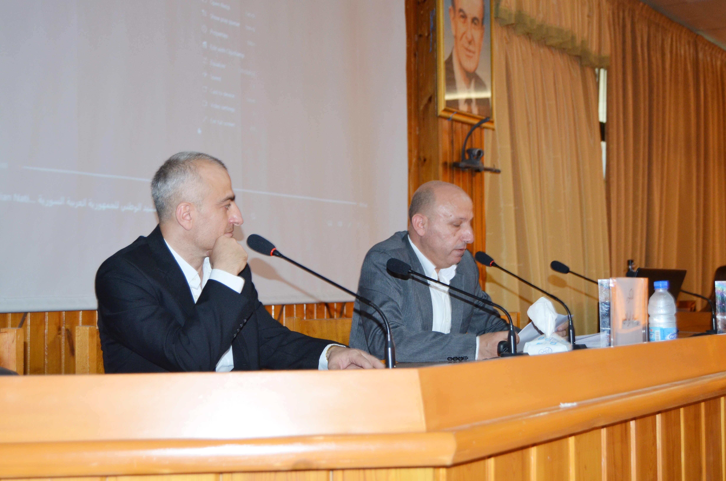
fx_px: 1147
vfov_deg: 23.7
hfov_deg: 35.1
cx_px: 363
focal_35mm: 57
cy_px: 240
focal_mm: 38
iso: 640
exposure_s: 1/60
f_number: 4.8
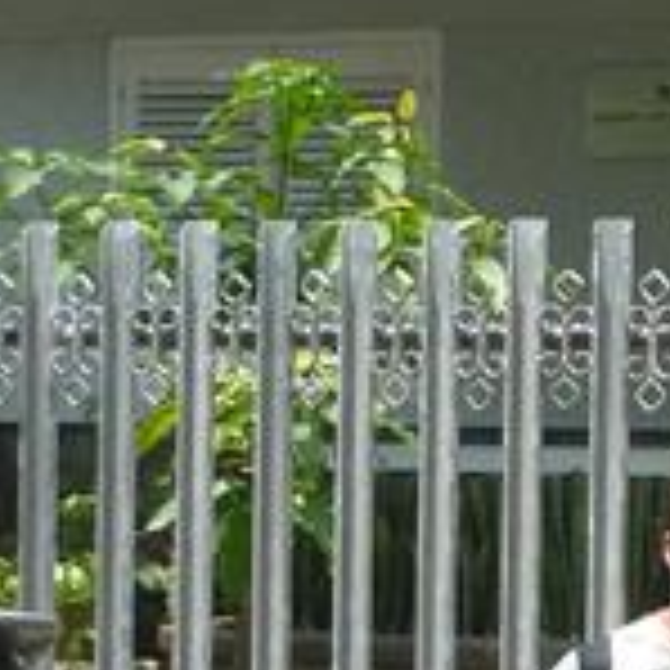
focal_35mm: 157
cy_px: 535
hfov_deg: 10.7
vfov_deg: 11.1
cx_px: 989
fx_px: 3438
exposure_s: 1/640
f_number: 2.8
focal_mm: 5.5
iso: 80
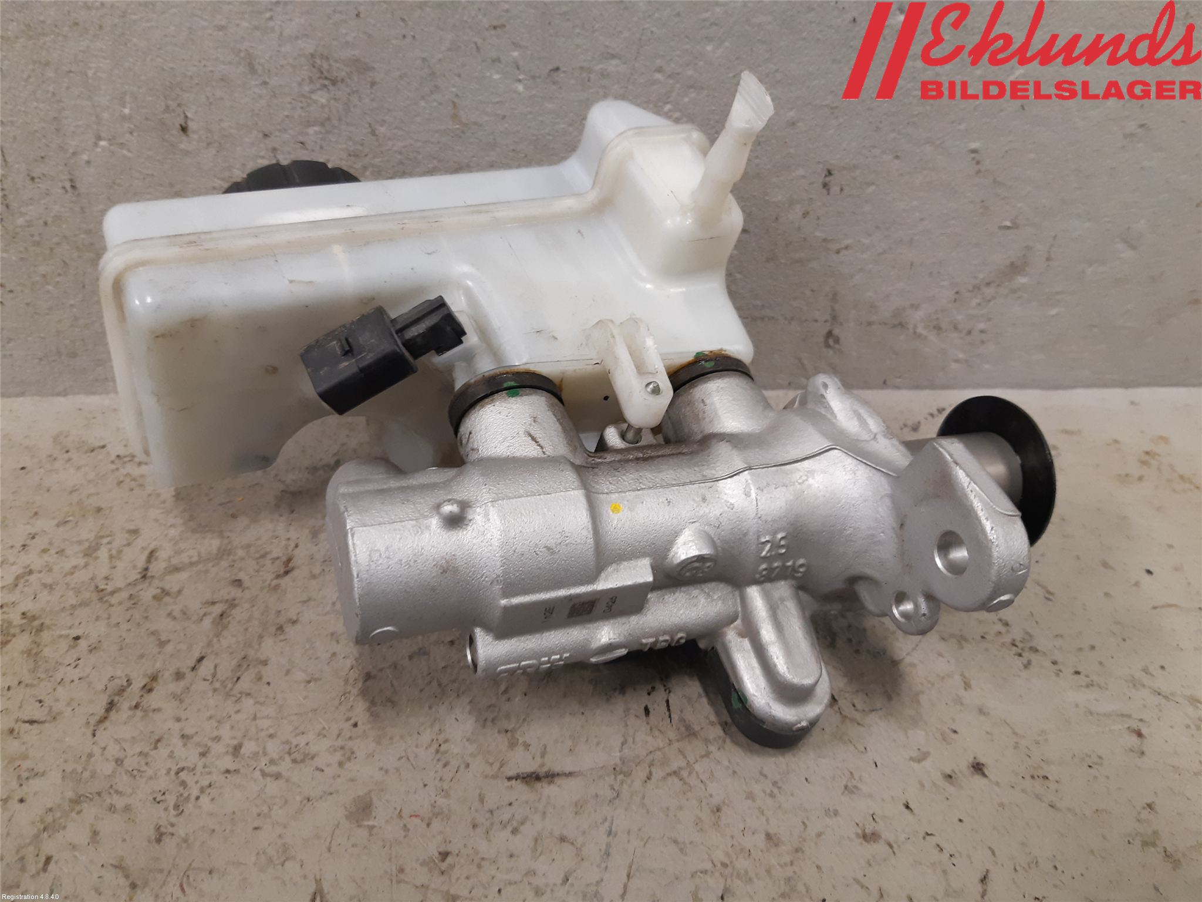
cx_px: 601
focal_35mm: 26
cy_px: 451
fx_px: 903
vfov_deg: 53.1
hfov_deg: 67.3
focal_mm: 3.93
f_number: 1.7
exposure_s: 1/50
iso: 160
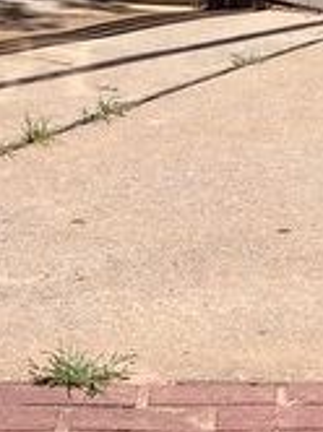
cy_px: 370
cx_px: 315
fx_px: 1684
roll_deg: -3.8
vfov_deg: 14.5
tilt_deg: -15.9
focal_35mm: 135
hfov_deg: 10.9
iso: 20
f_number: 1.8
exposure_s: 1/2315
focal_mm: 4
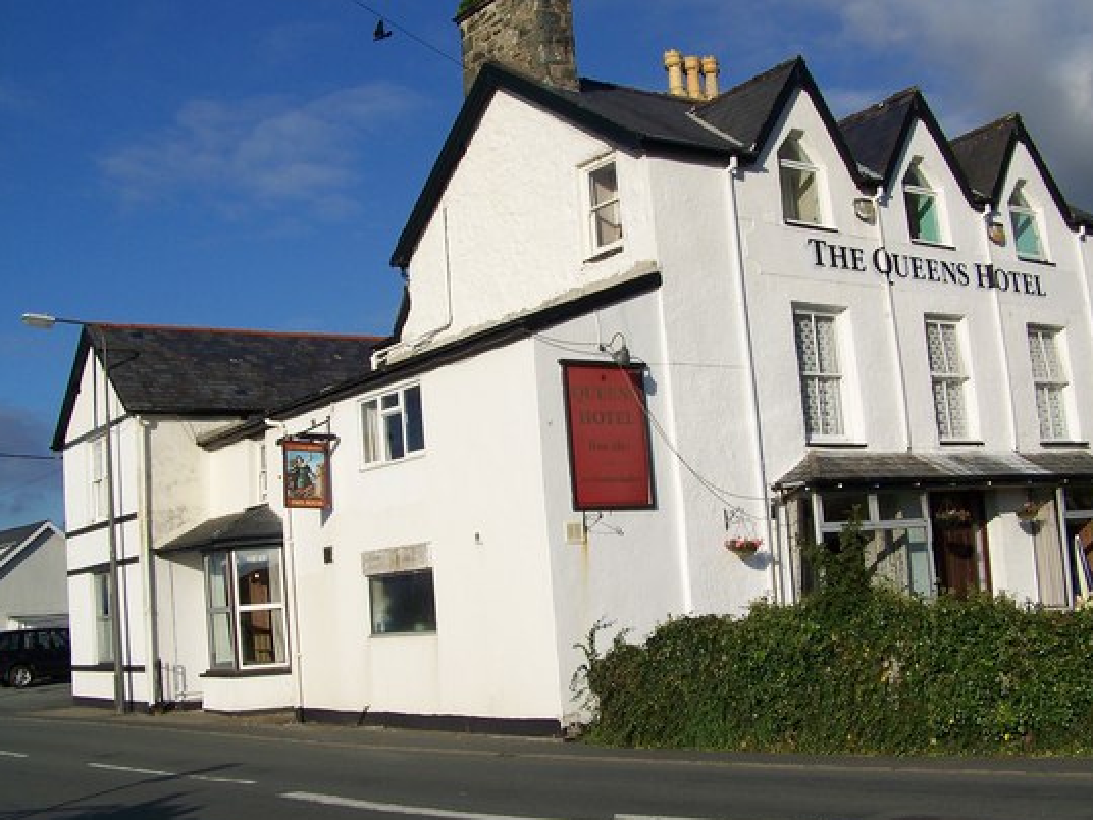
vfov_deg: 33.6
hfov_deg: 43.8
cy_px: 390
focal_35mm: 43
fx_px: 1358
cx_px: 536
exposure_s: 1/1000
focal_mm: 5.85
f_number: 4
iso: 64
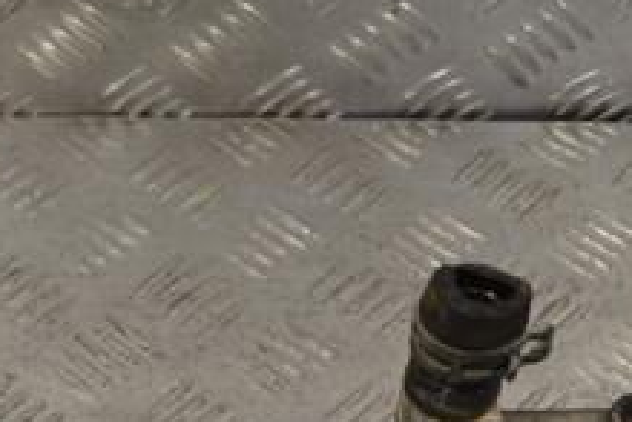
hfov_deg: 21.6
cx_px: -43
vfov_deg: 14.9
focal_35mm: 90
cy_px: 436
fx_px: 1581
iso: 360
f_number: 5.6
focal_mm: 22
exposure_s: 1/125
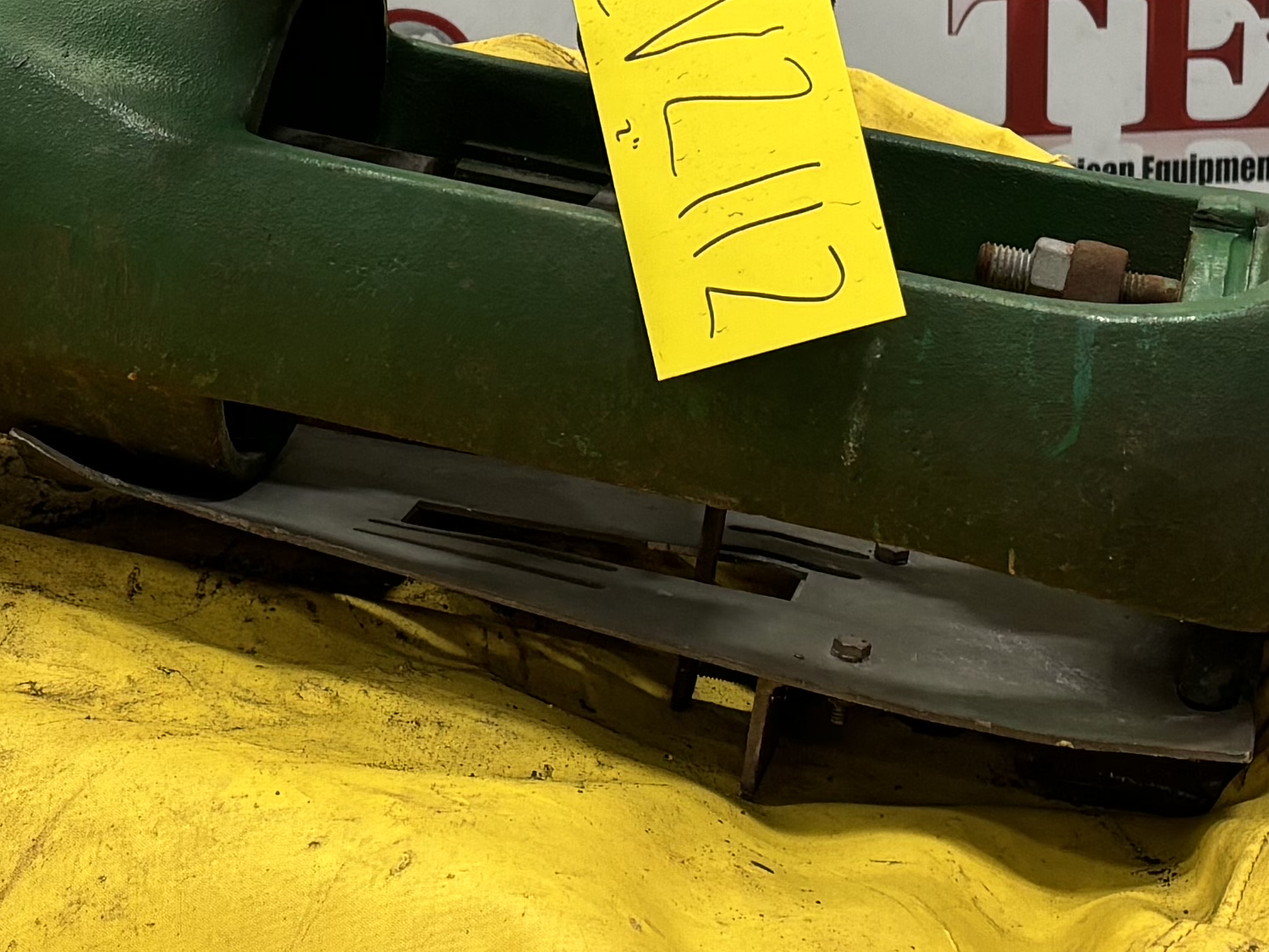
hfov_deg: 19.7
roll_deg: +1.2
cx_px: 387
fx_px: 3629
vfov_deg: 14.8
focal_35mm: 99
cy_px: 70
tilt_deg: -16.1
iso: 125
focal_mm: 5.96
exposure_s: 1/60
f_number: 1.6
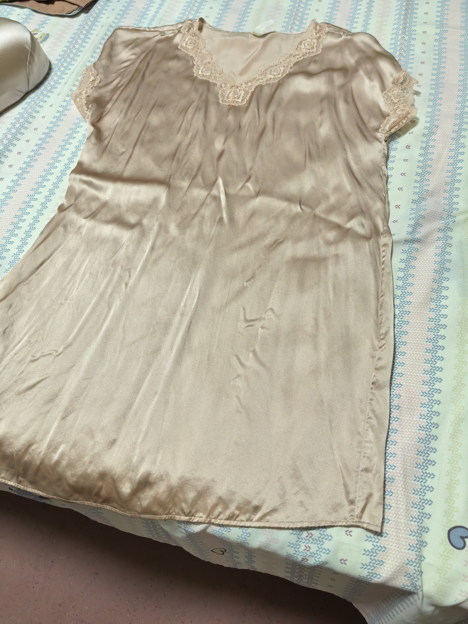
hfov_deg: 56.8
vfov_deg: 71.6
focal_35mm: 24
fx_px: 433
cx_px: 234
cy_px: 312
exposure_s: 1/100
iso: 200
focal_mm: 5.75
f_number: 1.4
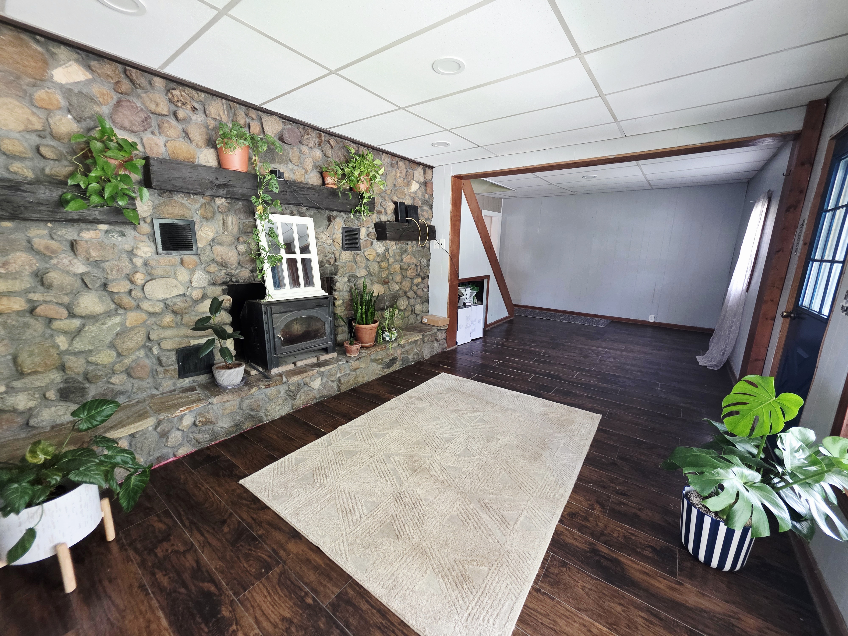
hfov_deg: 106.2
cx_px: 424
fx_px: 318
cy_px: 318
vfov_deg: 89.9
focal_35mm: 13
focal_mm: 2.2
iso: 250
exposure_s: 1/60.2
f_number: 1.9
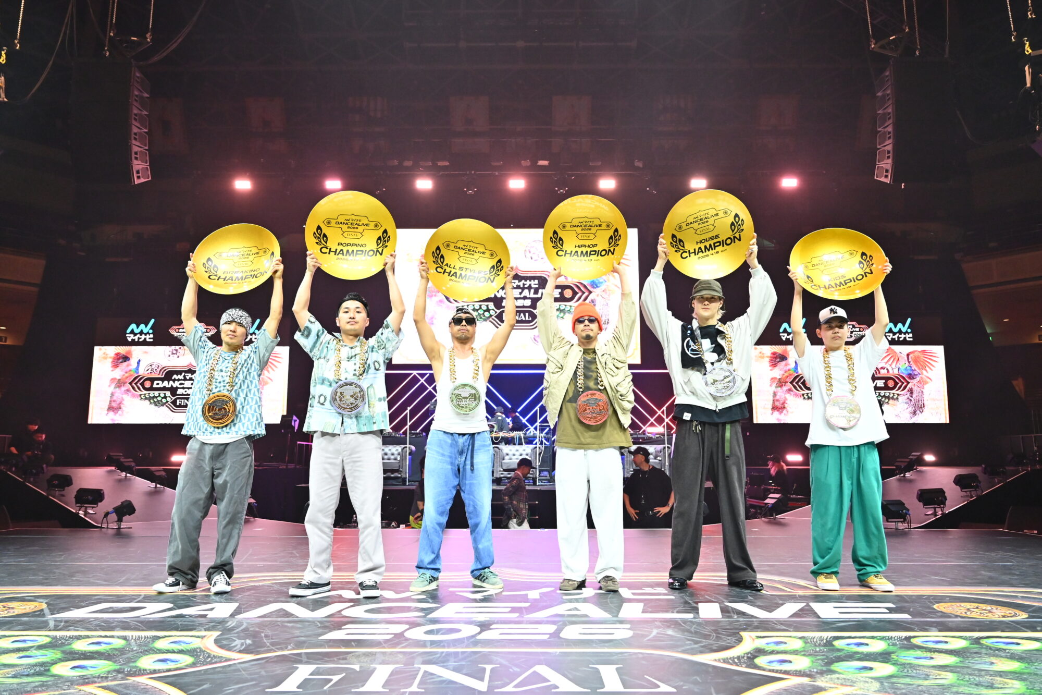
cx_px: 521
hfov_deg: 72.6
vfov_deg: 52.2
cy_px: 348
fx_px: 709
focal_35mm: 24
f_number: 3.5
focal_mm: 24.5
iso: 3200
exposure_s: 1/500
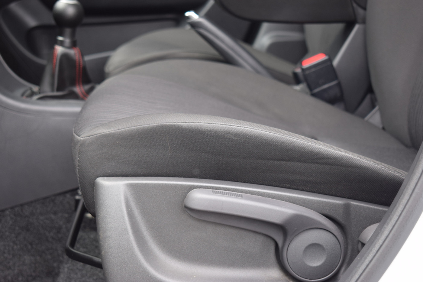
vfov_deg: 18.9
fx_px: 846
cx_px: 212
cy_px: 141
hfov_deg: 28.1
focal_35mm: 72
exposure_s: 1/100
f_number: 5.3
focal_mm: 48
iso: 400
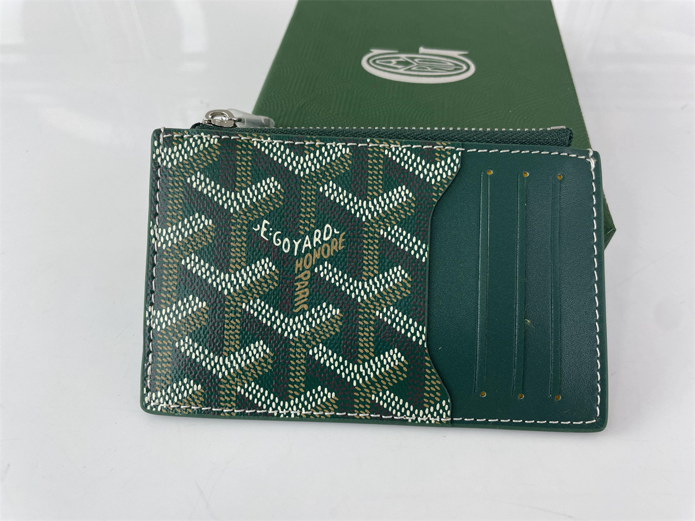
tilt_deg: -49.8
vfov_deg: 53.1
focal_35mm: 26
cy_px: 260
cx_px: 348
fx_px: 522
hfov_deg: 67.3
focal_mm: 4.2
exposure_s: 1/141
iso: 32
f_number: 1.6
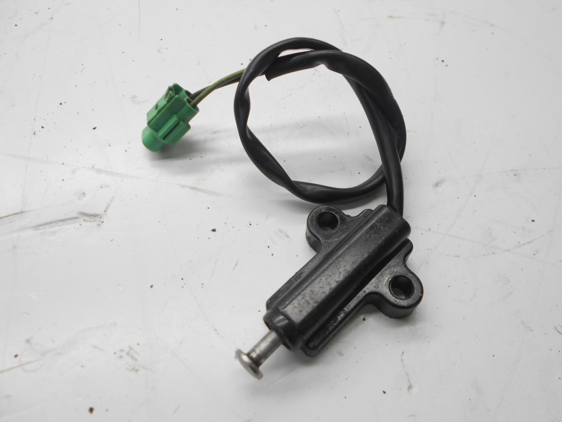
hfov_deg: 67.3
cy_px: 211
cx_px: 281
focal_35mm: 26
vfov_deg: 53.1
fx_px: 422
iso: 80
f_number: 3.2
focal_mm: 4.6
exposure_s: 1/50
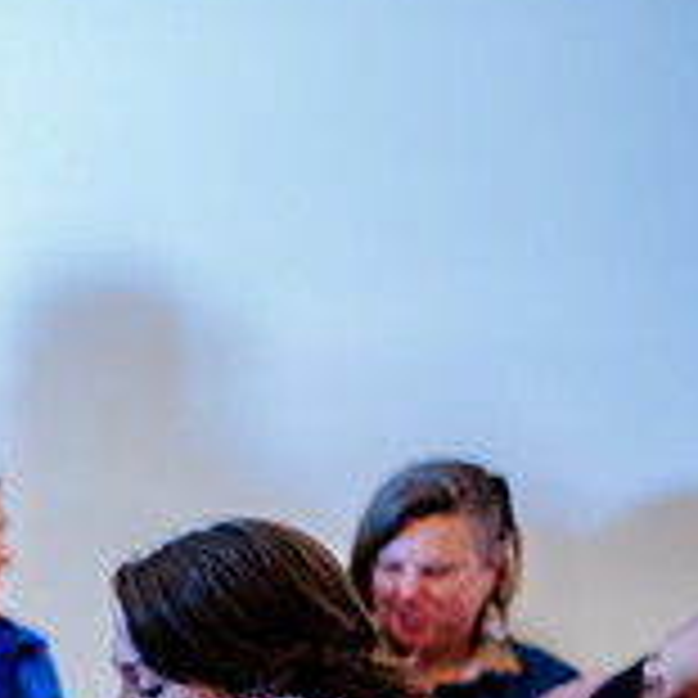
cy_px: 802
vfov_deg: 9.1
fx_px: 4357
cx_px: -581
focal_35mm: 191
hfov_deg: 8.8
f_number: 2.8
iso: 5000
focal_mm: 60
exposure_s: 1/80
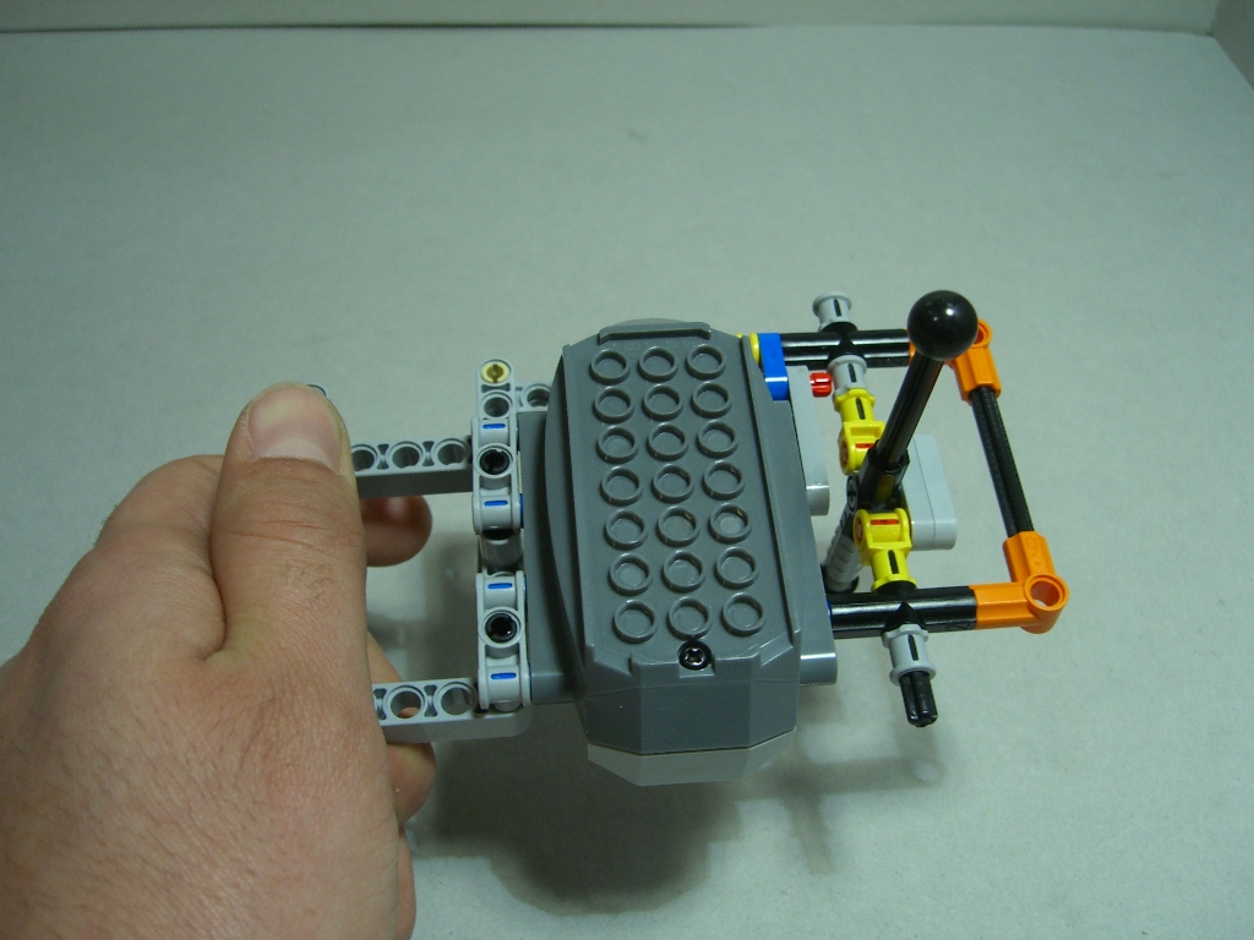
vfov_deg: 37.7
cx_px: 627
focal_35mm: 38
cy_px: 470
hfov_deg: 49.0
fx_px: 1377
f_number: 2.8
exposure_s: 1/20
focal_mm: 7.9
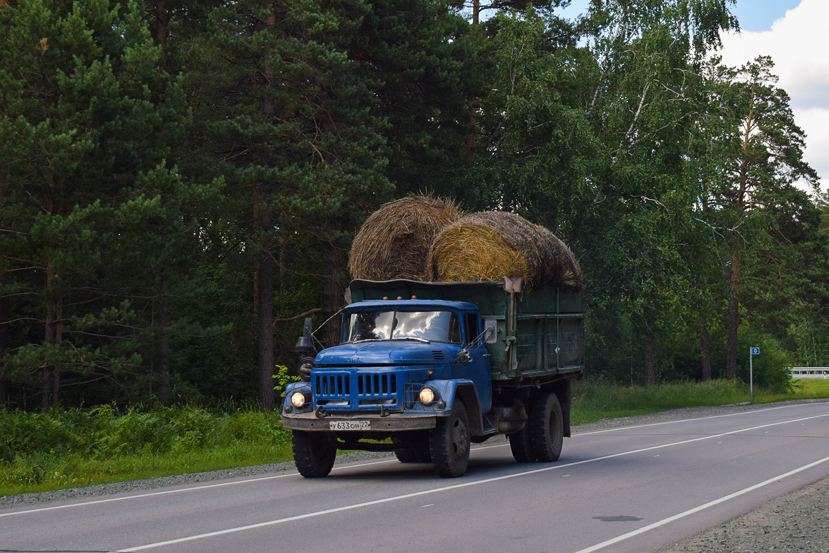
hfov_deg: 35.1
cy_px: 276
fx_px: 1312
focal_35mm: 57
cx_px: 414
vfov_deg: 23.8
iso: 400
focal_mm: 38
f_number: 6.3
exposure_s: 1/800
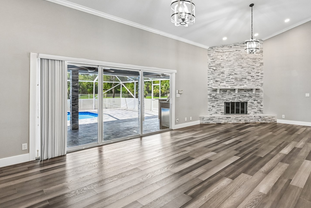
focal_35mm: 20
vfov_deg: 61.9
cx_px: 196
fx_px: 173
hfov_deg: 82.3
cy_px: 97
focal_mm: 14
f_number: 8
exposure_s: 1/200
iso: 2500
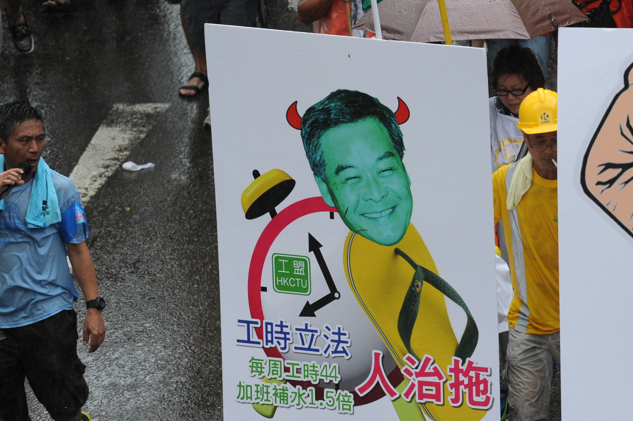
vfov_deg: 4.3
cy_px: 252
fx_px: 5552
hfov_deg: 6.5
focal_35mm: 316
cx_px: 481
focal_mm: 200
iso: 320
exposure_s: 1/250
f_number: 4
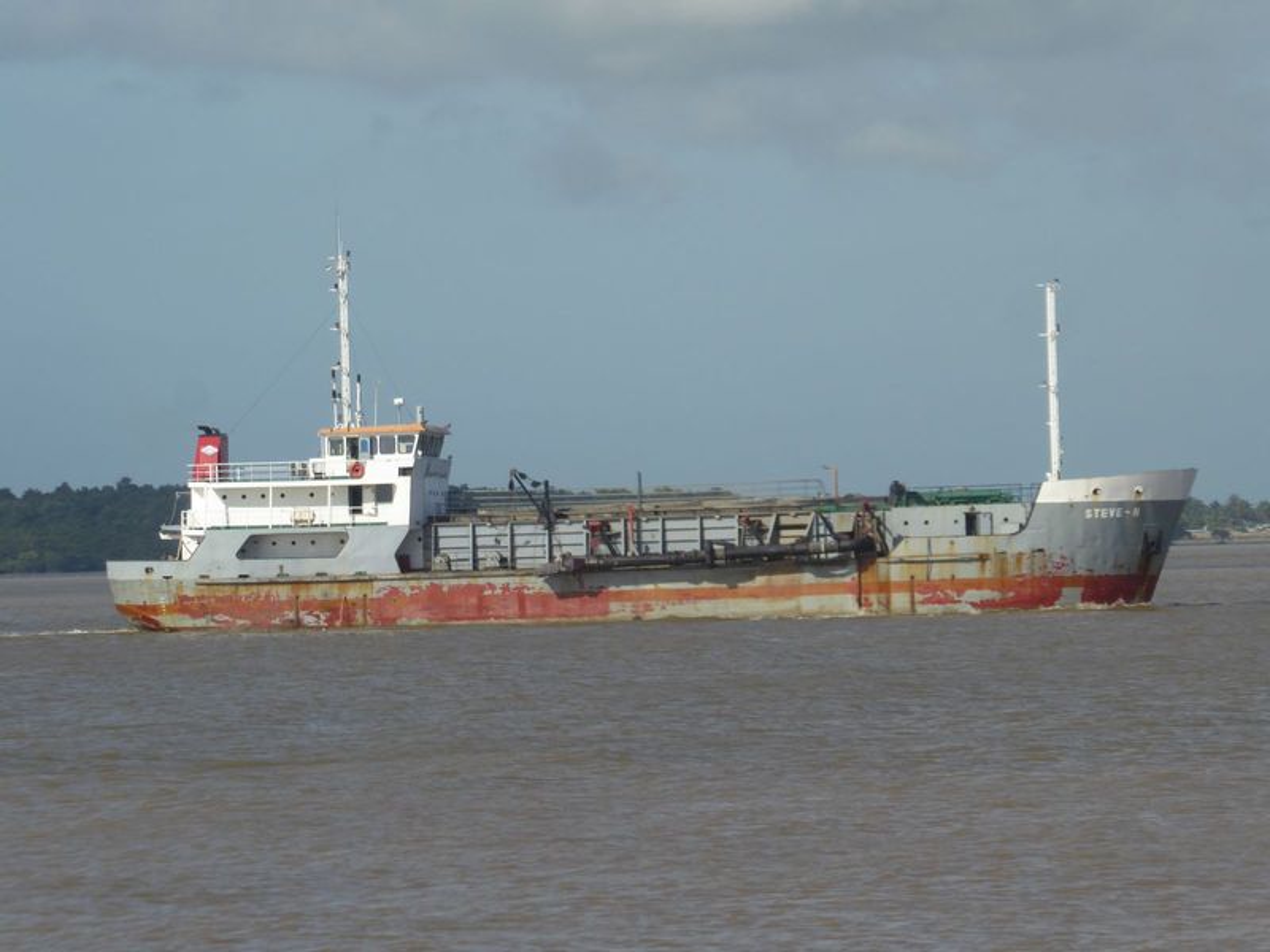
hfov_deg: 6.7
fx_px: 10786
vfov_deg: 5.1
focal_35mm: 294
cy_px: 476
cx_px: 635
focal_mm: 47.5
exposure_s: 1/500
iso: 80
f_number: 5.6
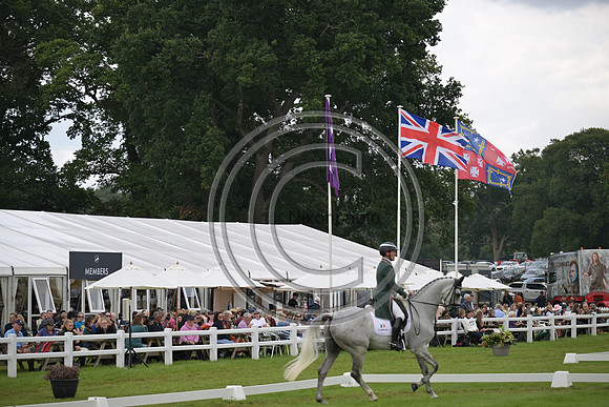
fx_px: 1946
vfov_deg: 11.9
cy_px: 204
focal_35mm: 115
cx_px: 304
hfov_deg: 17.8
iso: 200
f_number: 3.2
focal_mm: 115
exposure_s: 1/1250
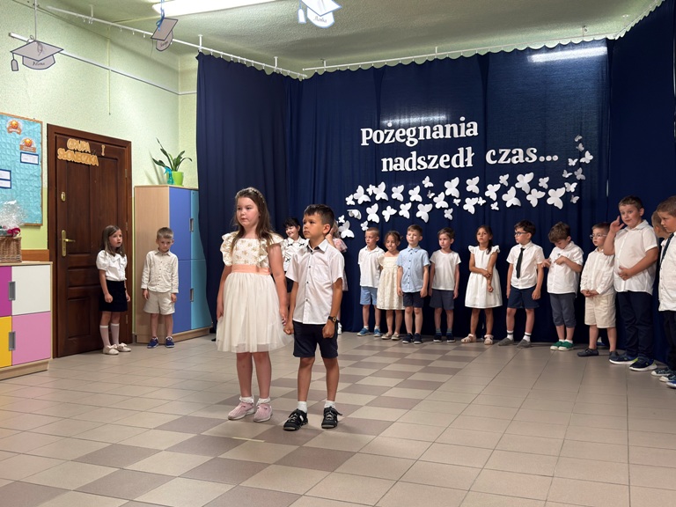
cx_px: 338
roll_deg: -0.7
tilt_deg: -0.6
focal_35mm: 35
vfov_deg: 40.7
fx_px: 683
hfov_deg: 52.6
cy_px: 254
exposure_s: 1/33
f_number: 1.78
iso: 200
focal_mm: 6.76
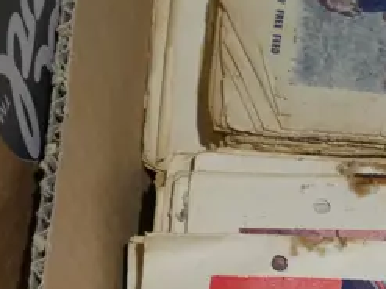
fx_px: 1572
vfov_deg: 10.4
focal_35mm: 141
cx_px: 613
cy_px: 276
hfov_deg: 13.1
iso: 400
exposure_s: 1/60
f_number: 5
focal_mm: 17
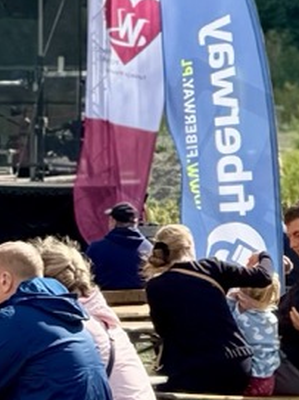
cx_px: -333
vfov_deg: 4.2
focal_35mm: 473
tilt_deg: +2.5
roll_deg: -0.1
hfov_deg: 3.1
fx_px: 5452
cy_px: -204
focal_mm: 16.89
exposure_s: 1/585
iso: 50
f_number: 2.8
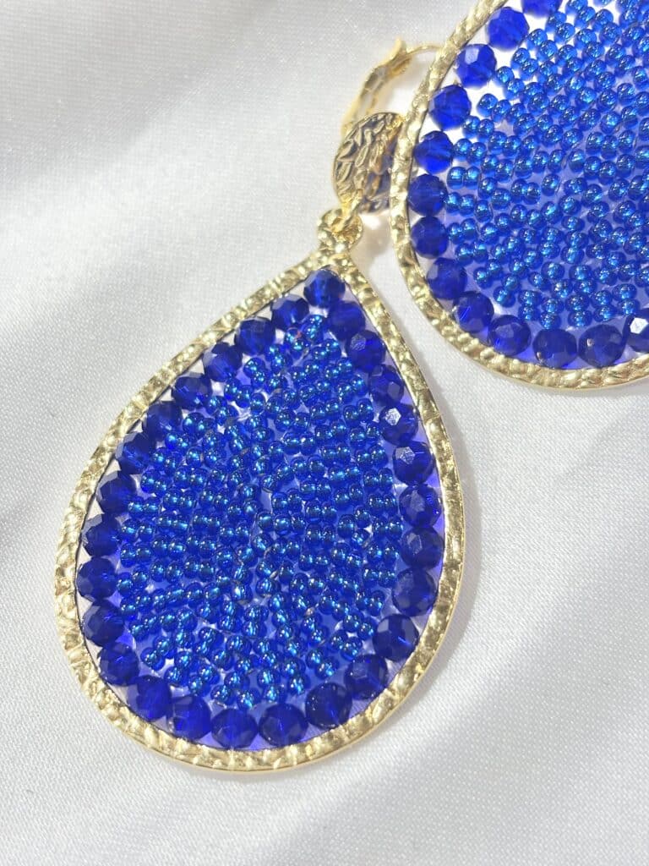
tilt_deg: -58.7
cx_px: 324
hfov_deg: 28.0
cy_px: 433
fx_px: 1300
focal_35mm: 52
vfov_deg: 36.8
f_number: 1.6
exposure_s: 1/128
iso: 25
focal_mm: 5.96
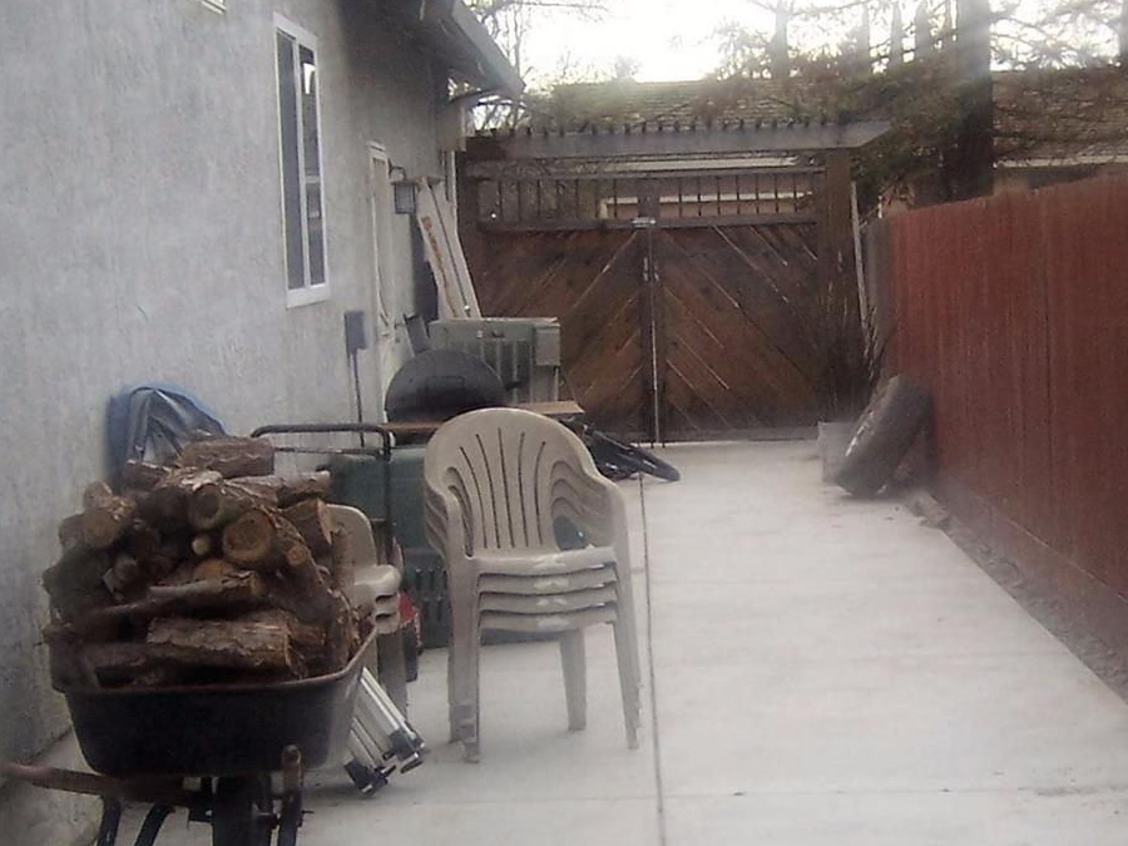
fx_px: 1792
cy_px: 319
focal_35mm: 55
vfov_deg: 26.5
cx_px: 694
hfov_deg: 34.8
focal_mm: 5.5
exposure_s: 1/350
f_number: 3.4
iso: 80
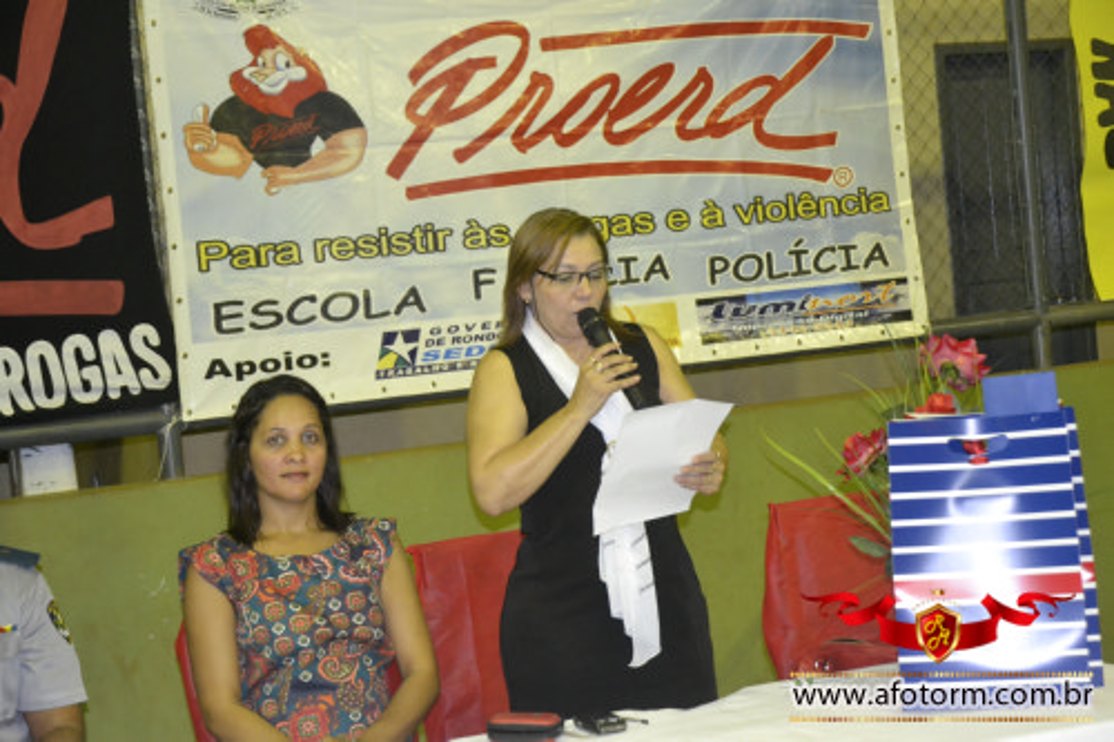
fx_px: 2227
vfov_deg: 18.9
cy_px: 371
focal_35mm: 72
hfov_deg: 28.1
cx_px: 557
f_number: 4.8
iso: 3200
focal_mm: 48
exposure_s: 1/60
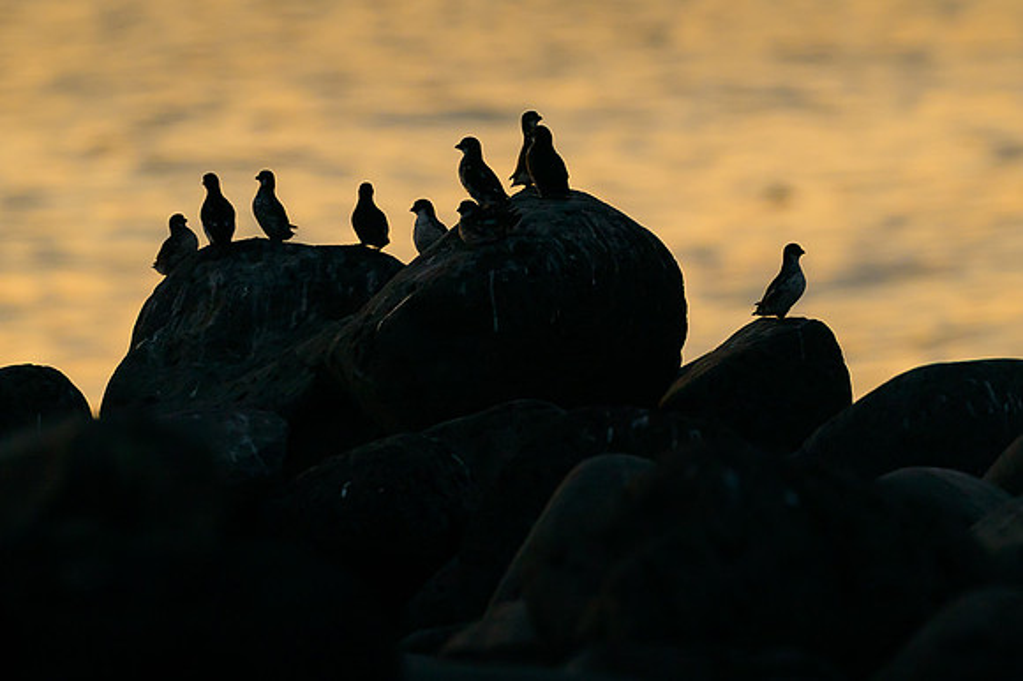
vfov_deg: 2.5
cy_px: 234
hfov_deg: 3.8
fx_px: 15525
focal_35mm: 547
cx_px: 595
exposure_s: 1/250
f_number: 6.3
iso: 400
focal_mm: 400
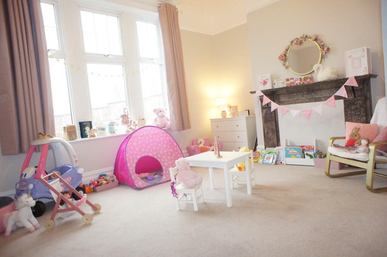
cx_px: 194
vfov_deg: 53.0
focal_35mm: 24
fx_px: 258
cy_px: 128
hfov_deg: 73.8
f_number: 3.2
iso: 800
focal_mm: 16
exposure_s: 1/40
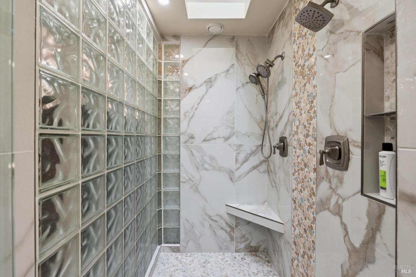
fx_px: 185
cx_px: 208
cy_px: 138
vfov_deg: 73.7
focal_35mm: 16
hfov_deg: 96.7
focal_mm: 16
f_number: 9
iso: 320
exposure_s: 1/20
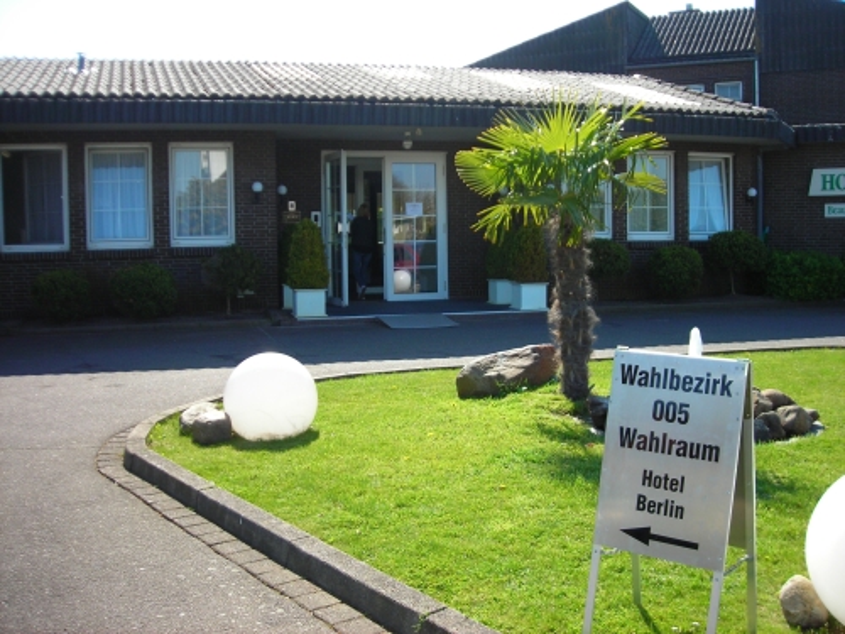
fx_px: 928
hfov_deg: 49.0
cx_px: 422
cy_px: 317
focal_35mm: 38
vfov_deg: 37.7
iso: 70
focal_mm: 6.3
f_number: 3.2
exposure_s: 1/350
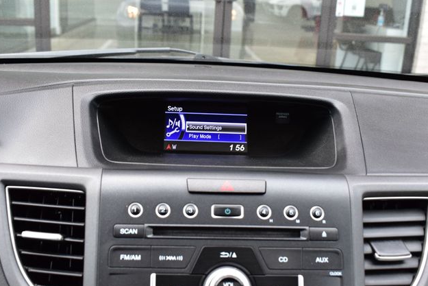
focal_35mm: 43
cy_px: 145
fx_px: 511
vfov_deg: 31.2
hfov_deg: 45.4
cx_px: 212
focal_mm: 28
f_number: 8
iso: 400
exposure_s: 1/60
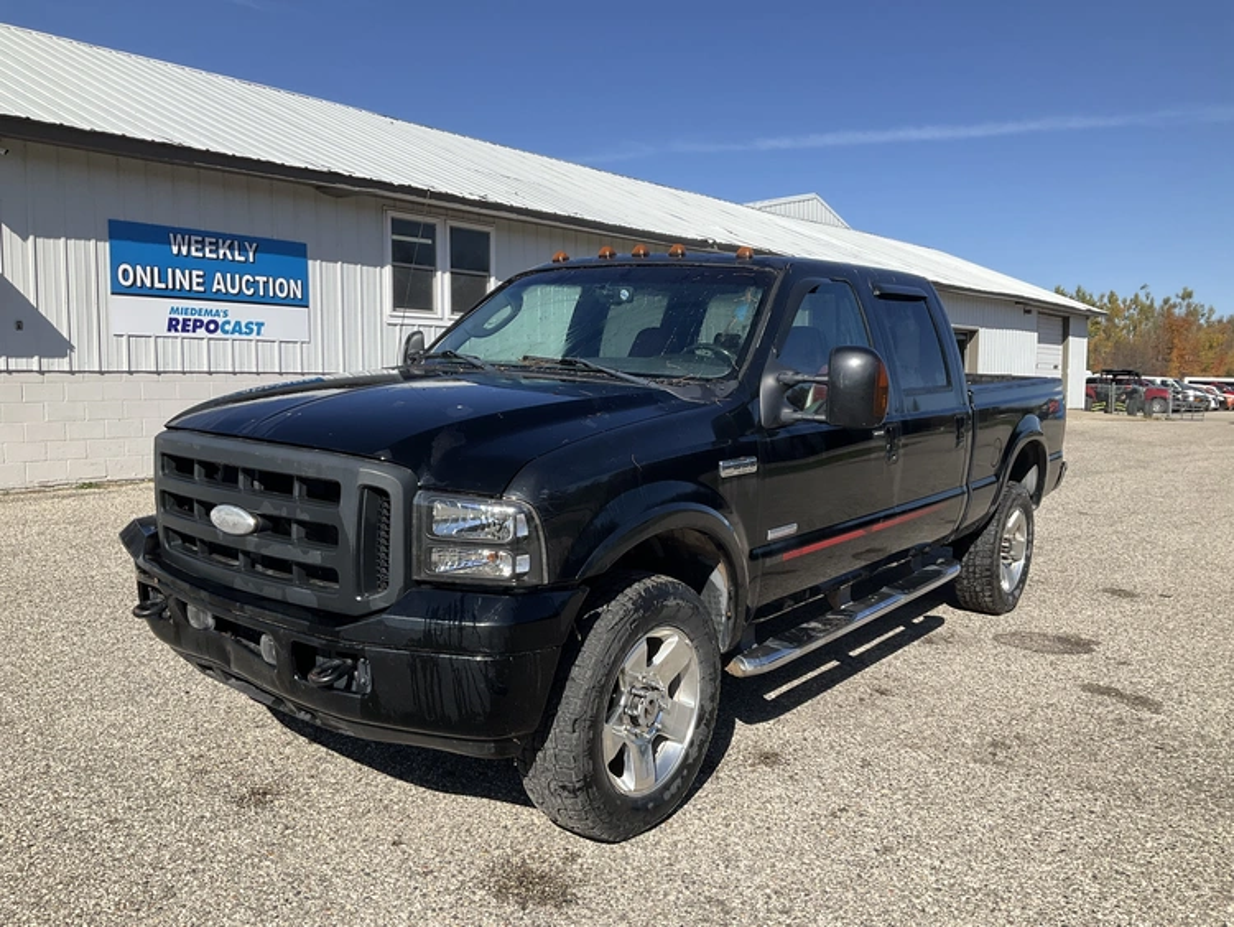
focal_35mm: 29
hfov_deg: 61.6
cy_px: 464
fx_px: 1034
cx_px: 617
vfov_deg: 48.3
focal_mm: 3
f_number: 1.8
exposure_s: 1/2227
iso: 25
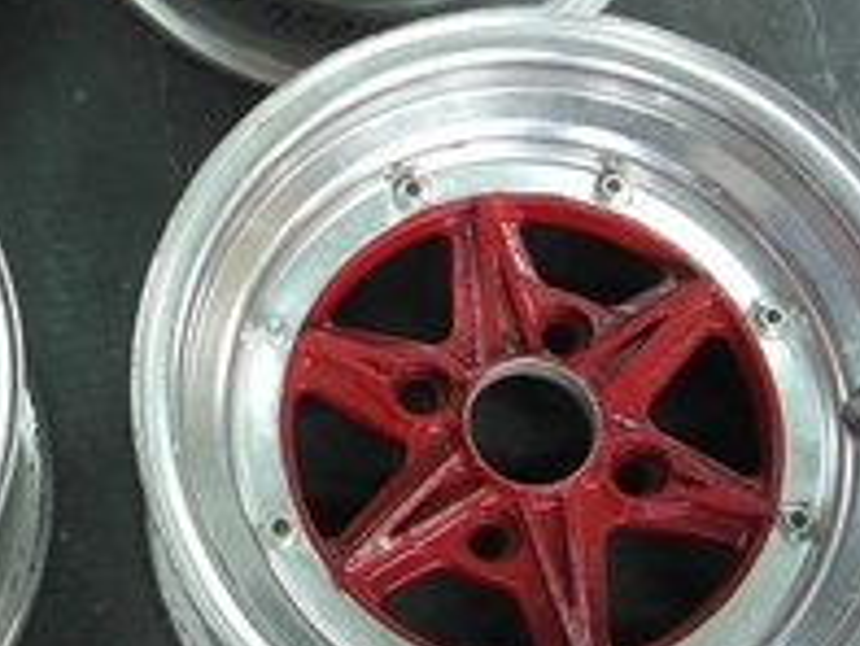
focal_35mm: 81
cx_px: 70
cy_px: 98
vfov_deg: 18.0
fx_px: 2014
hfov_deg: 23.4
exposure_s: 1/50
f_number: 2.8
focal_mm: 7.9
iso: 400
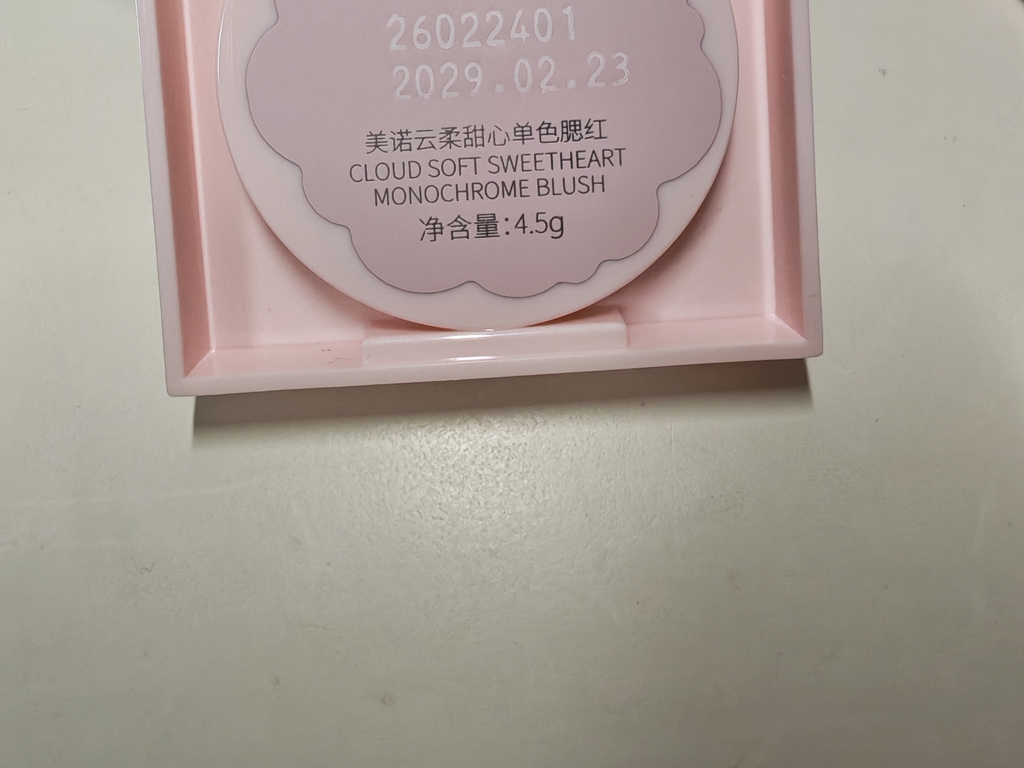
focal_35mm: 33
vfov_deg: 40.3
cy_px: 103
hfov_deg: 55.4
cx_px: 508
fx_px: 976
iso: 320
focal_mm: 1.96
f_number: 2.2
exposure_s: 1/100
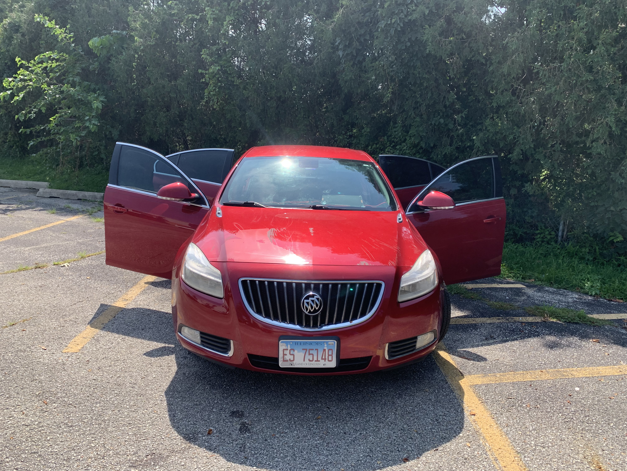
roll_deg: -2.3
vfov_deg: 53.1
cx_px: 314
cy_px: 236
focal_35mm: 26
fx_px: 471
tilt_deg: -11.0
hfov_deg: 67.3
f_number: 1.8
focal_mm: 4.25
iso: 25
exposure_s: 1/1001
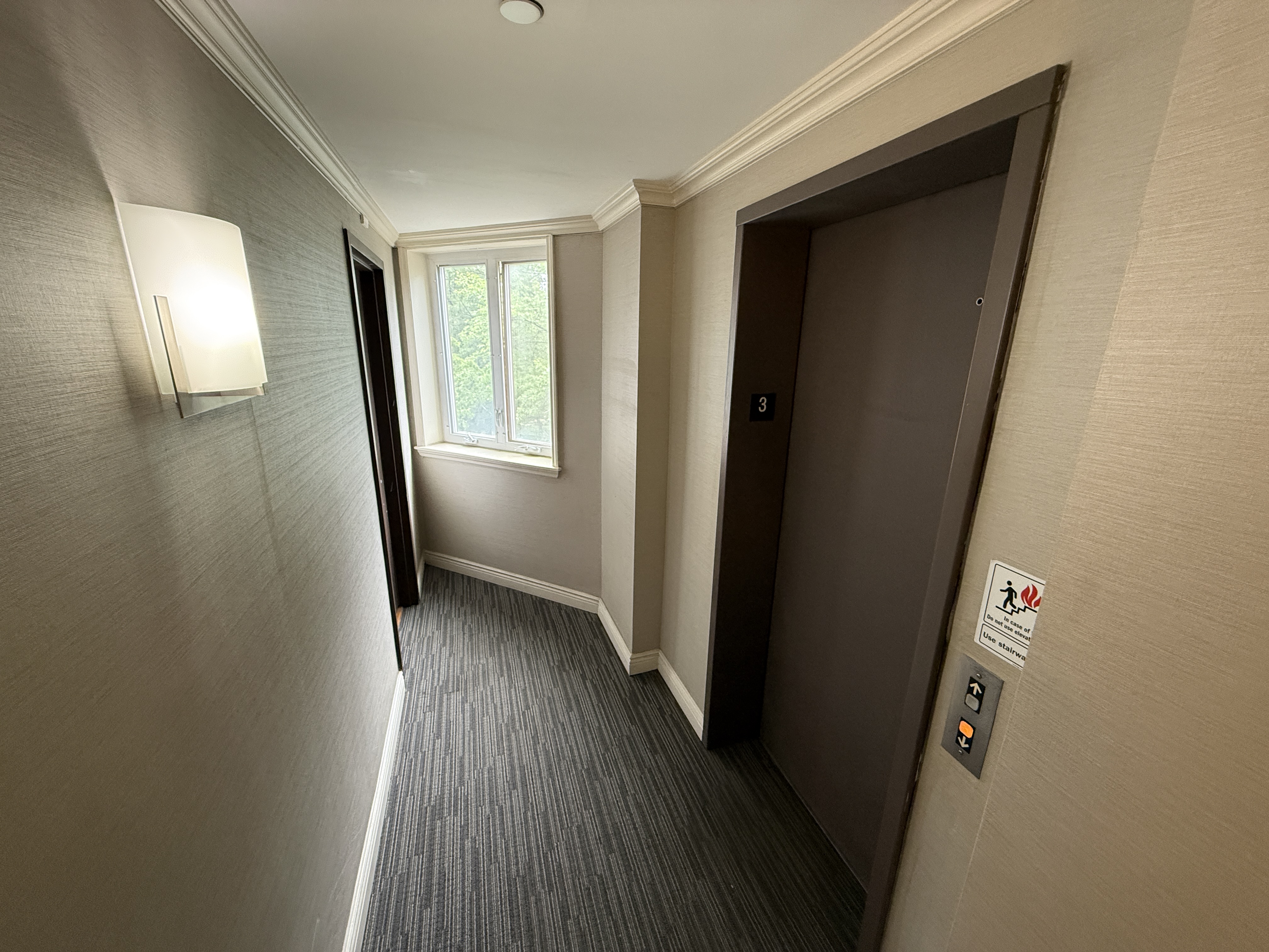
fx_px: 513
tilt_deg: -15.6
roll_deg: -1.4
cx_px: 634
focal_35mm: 14
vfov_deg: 85.7
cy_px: 476
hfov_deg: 102.1
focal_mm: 2.22
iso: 400
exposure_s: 1/60
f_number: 2.2
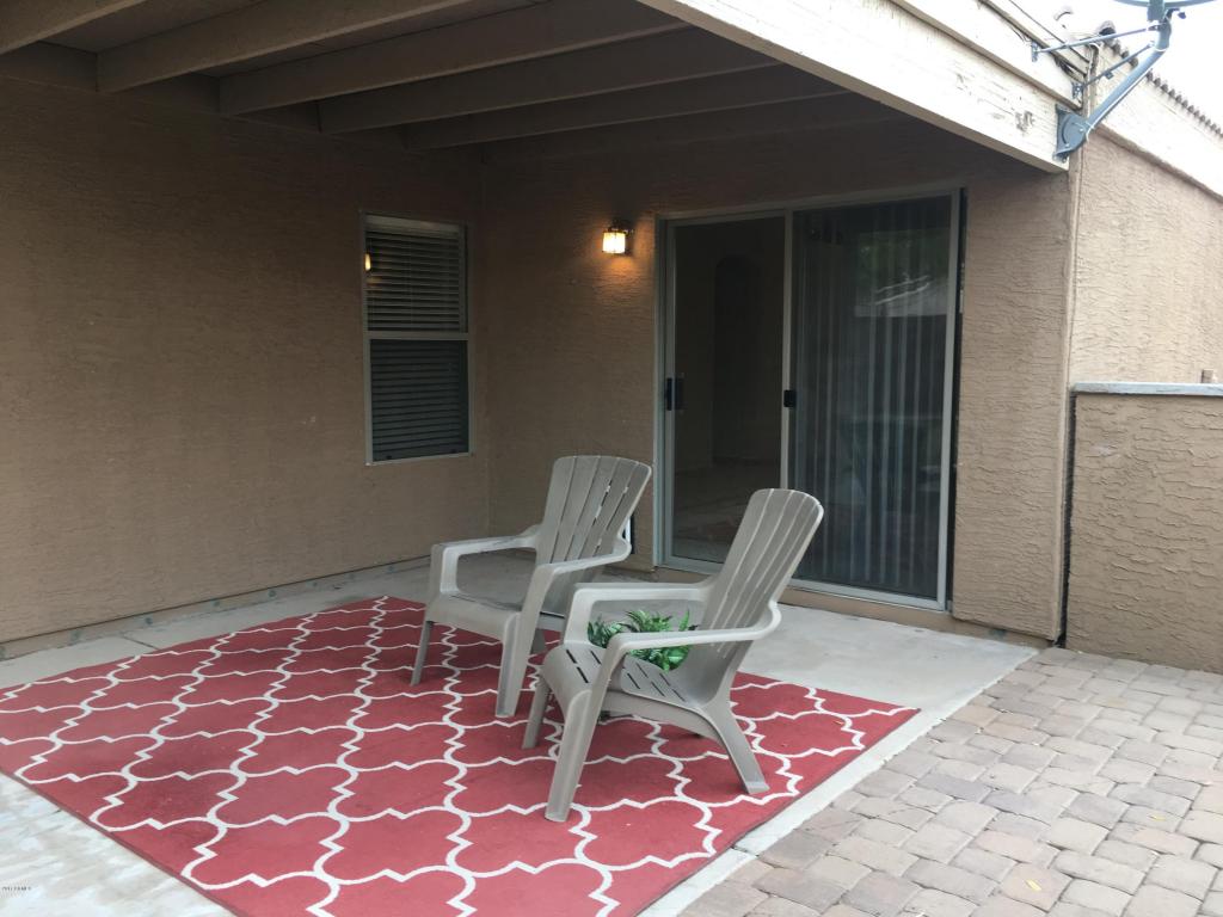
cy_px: 458
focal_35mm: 29
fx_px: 1025
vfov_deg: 48.2
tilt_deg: -6.1
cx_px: 612
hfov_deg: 61.7
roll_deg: -0.2
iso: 32
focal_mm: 4.15
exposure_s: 1/60
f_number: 2.2
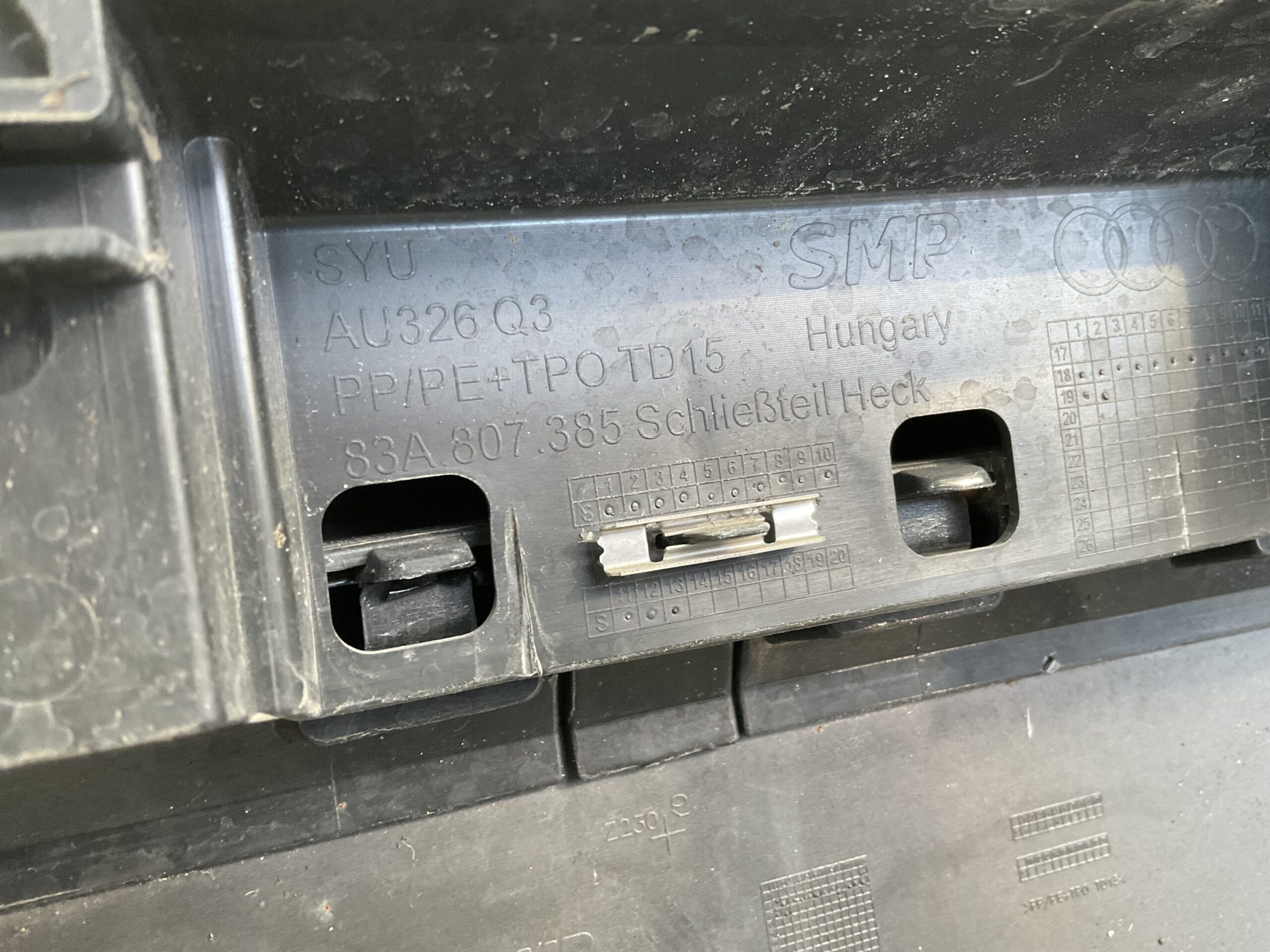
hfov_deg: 61.7
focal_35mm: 29
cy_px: 476
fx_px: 1064
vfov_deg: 48.2
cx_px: 635
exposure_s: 1/50
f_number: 1.8
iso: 125
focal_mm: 3
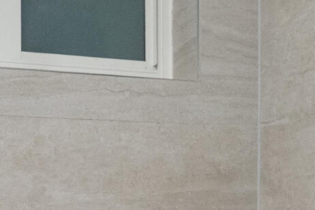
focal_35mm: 91
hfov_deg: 22.4
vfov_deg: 14.8
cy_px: 209
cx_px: 172
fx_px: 796
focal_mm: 14
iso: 5000
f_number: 5.6
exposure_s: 1/60
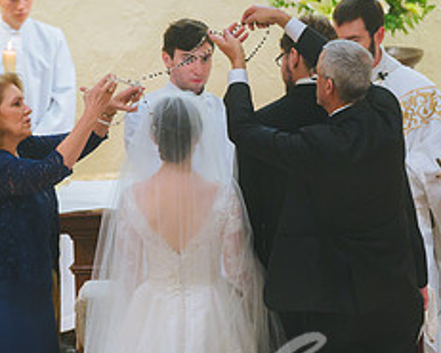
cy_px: 225
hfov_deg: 4.1
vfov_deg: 3.3
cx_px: 216
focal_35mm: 471
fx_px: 6150
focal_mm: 200
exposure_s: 1/200
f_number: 2.8
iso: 3200
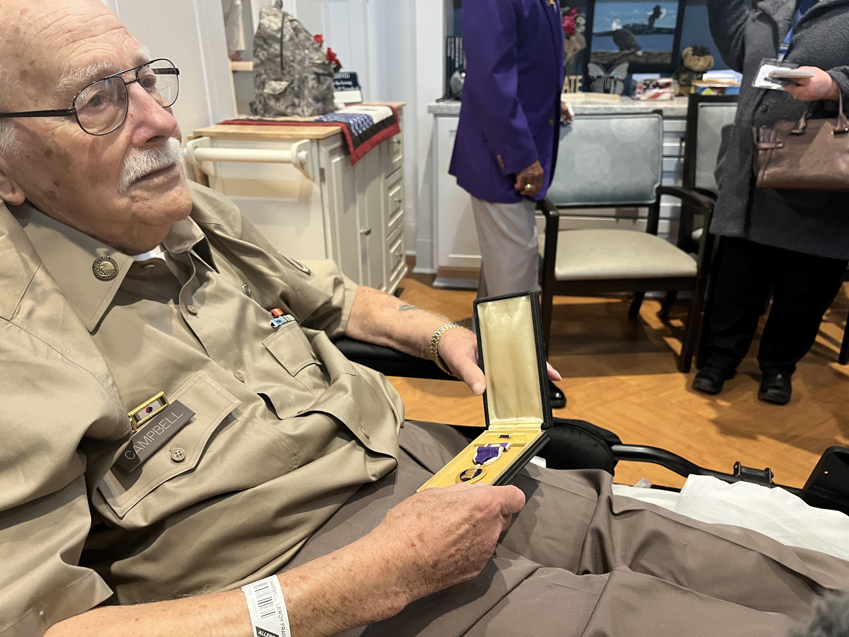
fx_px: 638
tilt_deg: -23.1
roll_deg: +0.5
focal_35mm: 26
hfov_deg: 67.3
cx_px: 424
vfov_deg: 53.1
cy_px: 318
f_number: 1.6
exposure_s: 1/60
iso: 320
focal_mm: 5.1
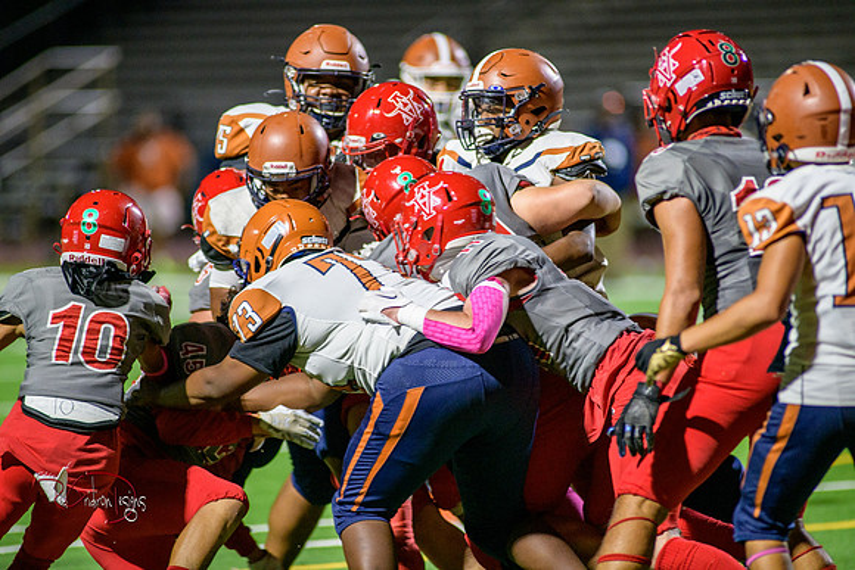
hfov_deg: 6.9
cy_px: 285
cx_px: 428
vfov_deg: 4.6
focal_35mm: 300
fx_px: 7126
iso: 2000
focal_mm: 300
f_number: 2.8
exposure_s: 1/500
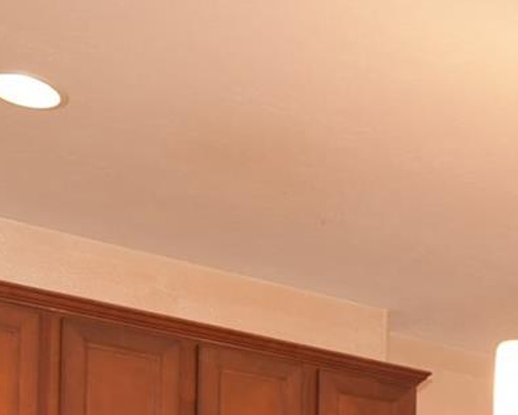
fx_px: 1287
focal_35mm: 84
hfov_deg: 20.9
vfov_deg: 15.9
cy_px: 718
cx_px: 656
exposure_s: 1/60
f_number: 3.5
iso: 800
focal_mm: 17
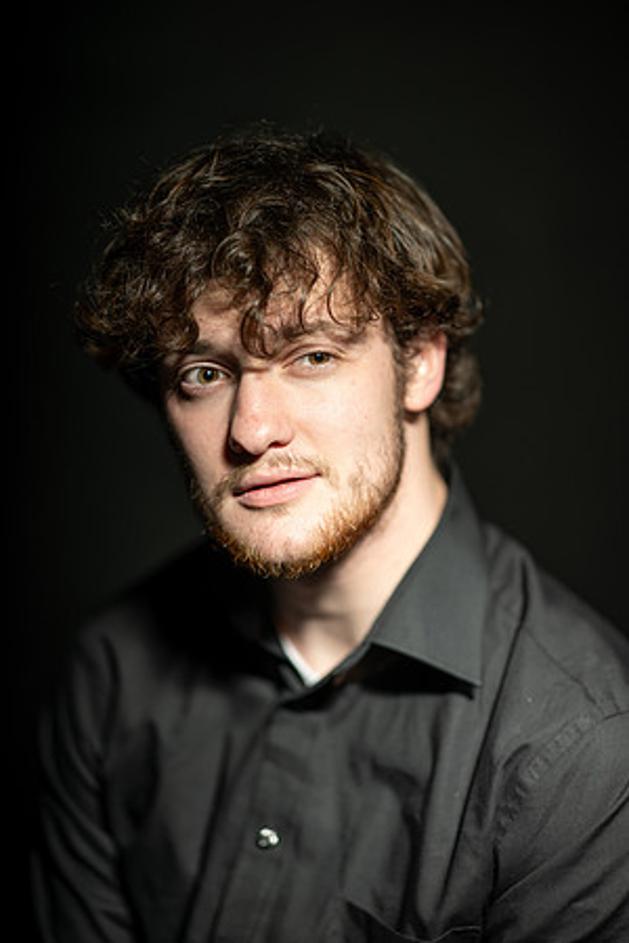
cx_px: 314
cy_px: 472
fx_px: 2752
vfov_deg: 19.5
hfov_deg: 13.0
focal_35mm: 105
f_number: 1.4
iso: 100
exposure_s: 1/200
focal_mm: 105
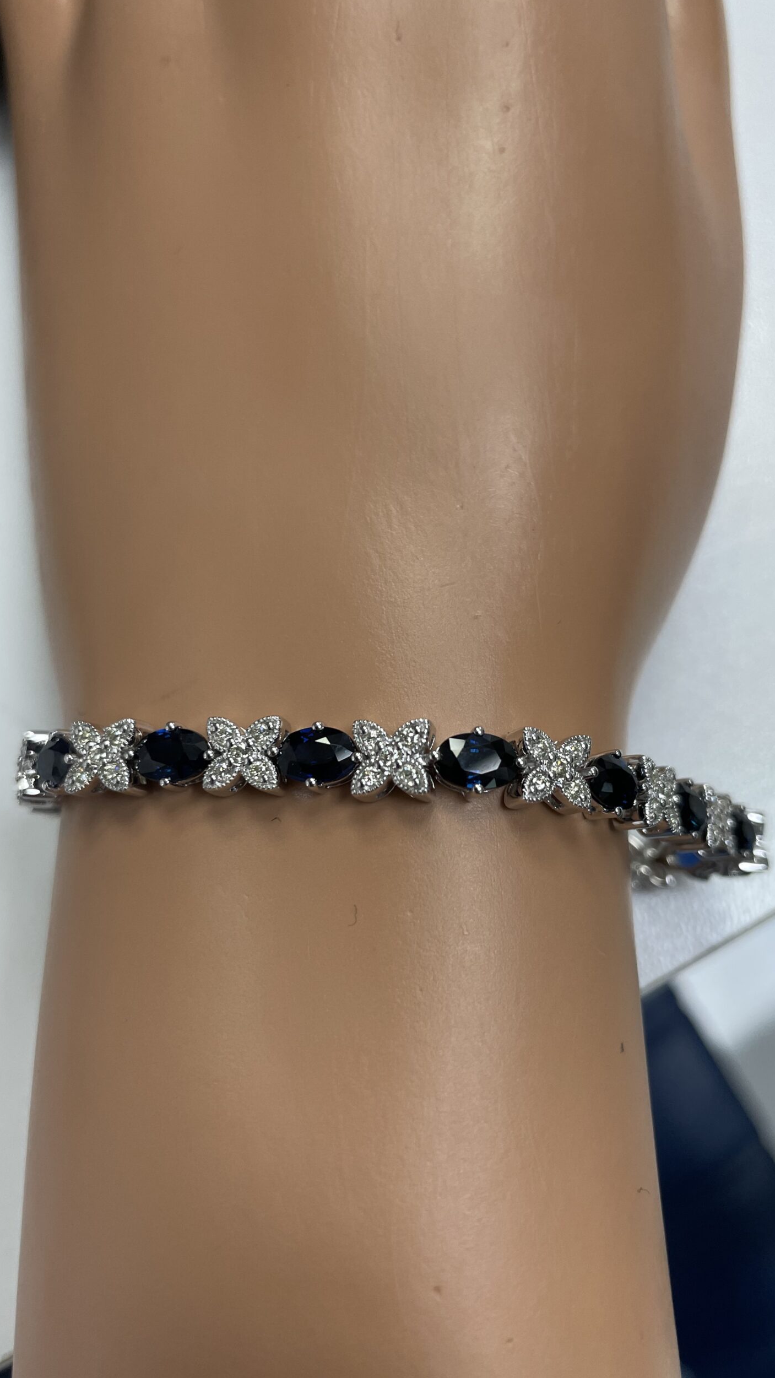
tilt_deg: -76.6
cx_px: 388
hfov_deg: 40.2
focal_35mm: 29
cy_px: 691
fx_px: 1059
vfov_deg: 66.1
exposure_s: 1/120
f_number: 1.6
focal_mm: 4.2
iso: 80
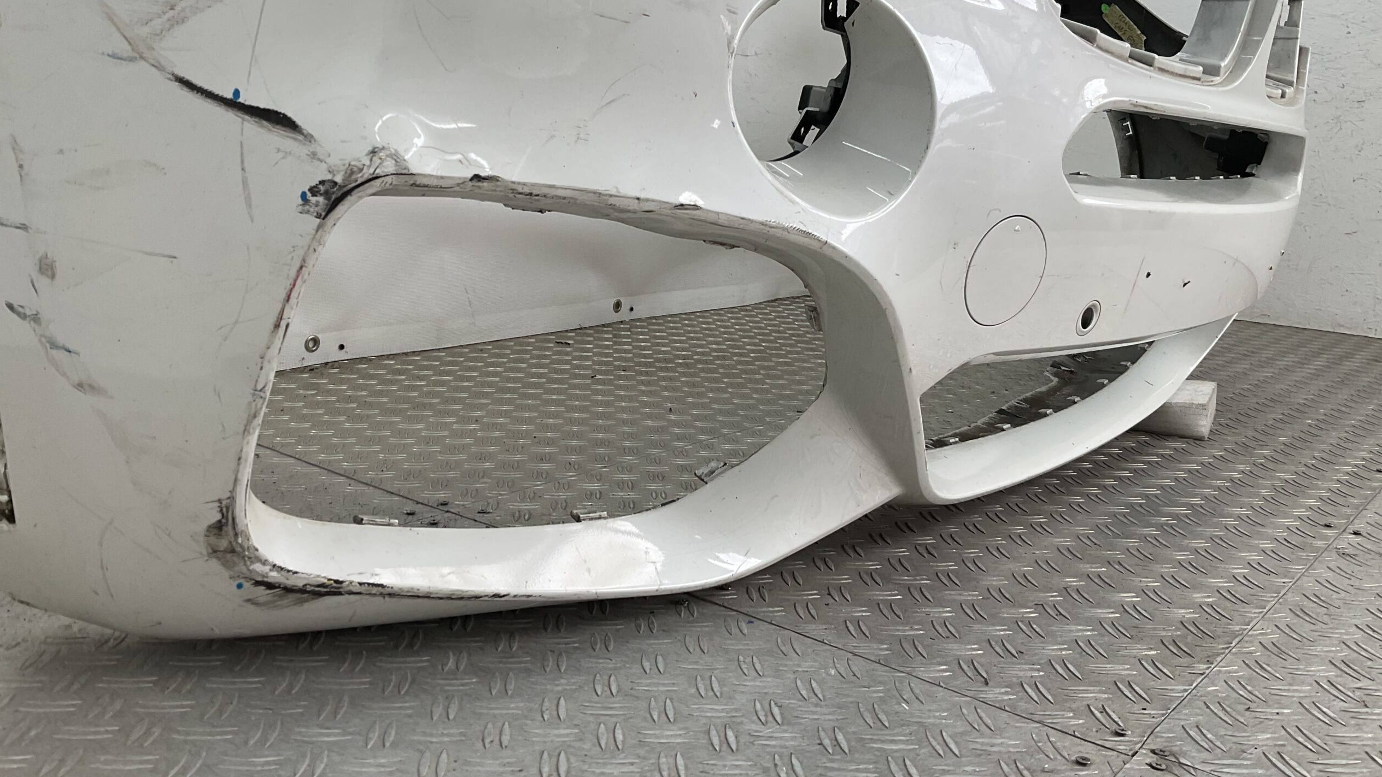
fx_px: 1173
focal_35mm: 32
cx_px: 684
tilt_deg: -8.7
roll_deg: -3.0
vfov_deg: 36.5
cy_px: 309
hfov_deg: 61.0
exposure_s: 1/188
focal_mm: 3
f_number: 1.8
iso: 16
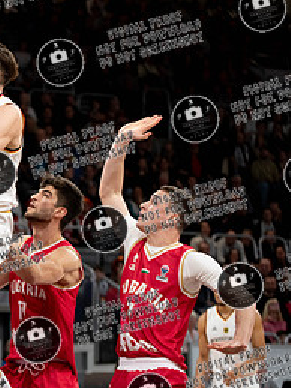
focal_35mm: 186
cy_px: 176
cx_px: -155
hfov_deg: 7.8
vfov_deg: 10.6
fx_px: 2087
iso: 1000
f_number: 2.8
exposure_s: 1/800
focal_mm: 78
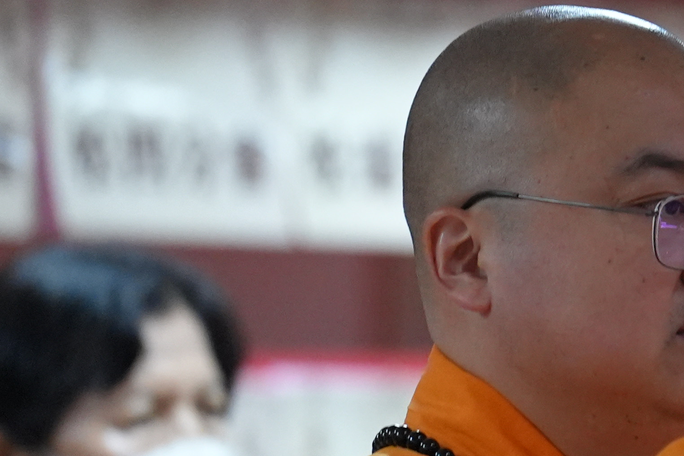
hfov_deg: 2.2
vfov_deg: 1.5
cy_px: 285
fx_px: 17441
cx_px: 1176
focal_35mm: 918
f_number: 2.8
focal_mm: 200
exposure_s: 1/500
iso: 3200
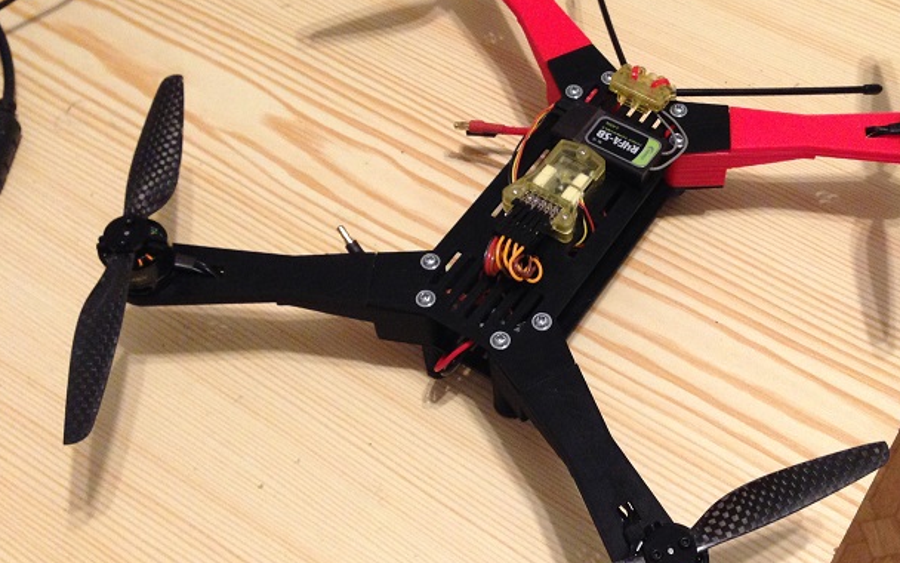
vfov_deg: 28.0
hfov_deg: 43.0
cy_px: 283
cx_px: 585
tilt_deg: -56.8
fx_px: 1128
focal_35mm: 46
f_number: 2.4
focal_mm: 4.12
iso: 250
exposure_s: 1/20
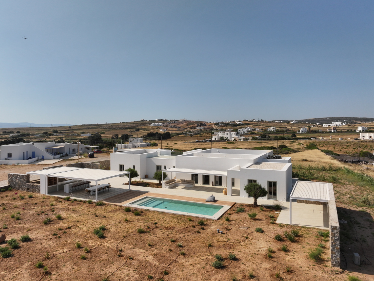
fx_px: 281
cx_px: 178
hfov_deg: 67.3
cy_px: 129
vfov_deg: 53.0
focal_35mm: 26
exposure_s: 1/30
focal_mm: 12.29
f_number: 11
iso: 100
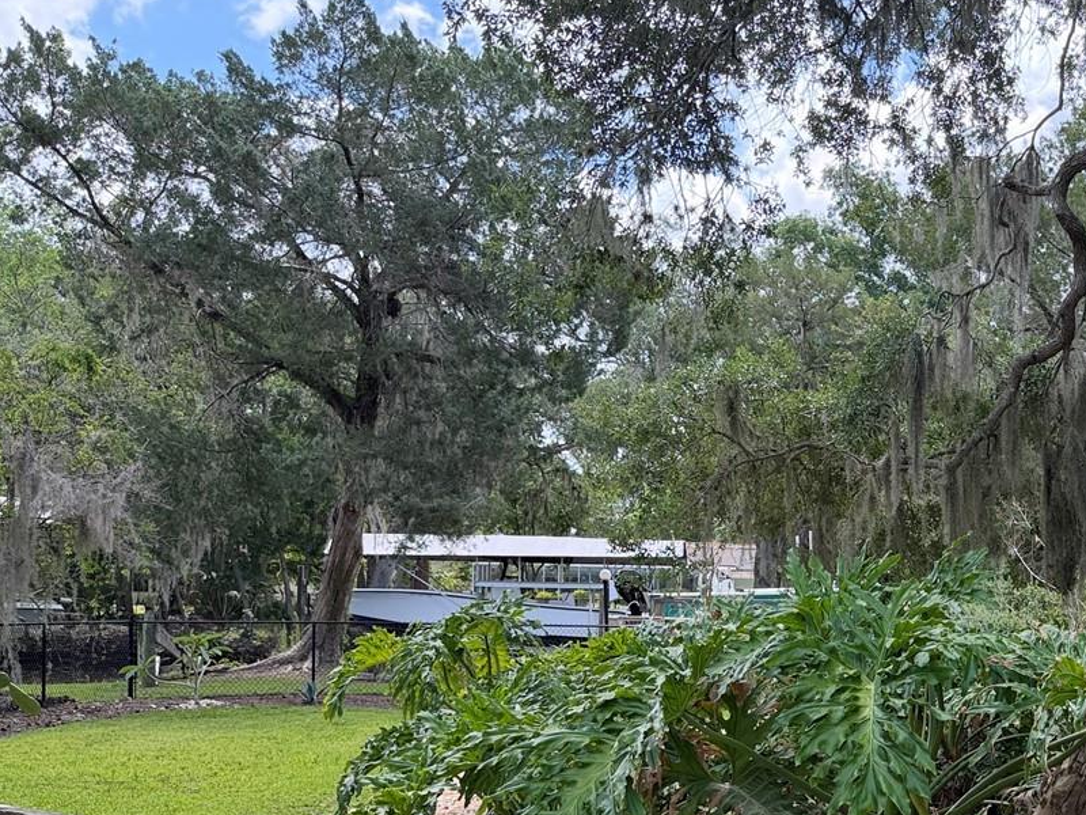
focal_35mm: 48
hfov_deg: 36.6
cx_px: 1018
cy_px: 644
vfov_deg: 29.6
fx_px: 1506
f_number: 1.78
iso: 100
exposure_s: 1/909
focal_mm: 6.76
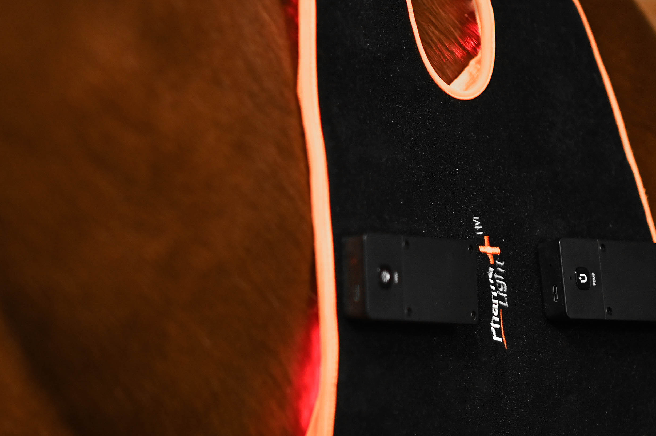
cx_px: -1
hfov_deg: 9.8
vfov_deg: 6.6
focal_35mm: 209
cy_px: 282
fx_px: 3806
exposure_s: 1/250
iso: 800
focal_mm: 85
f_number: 1.4
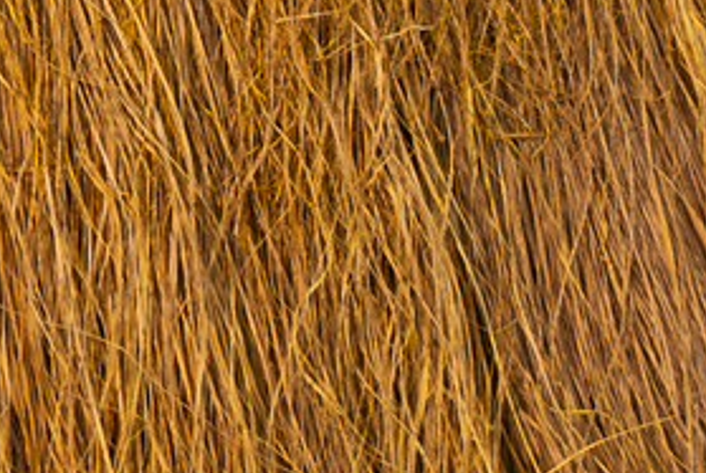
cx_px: -40
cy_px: -266
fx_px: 14987
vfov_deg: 1.8
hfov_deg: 2.7
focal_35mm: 763
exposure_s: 1/80
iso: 2500
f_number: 2.8
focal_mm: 111
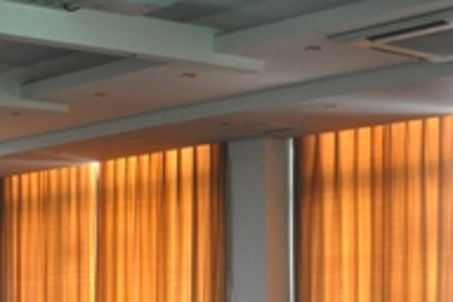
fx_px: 1240
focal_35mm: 99
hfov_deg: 20.6
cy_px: 421
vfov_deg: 13.3
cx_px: 151
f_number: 3.8
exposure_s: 1/15
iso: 1250
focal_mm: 21
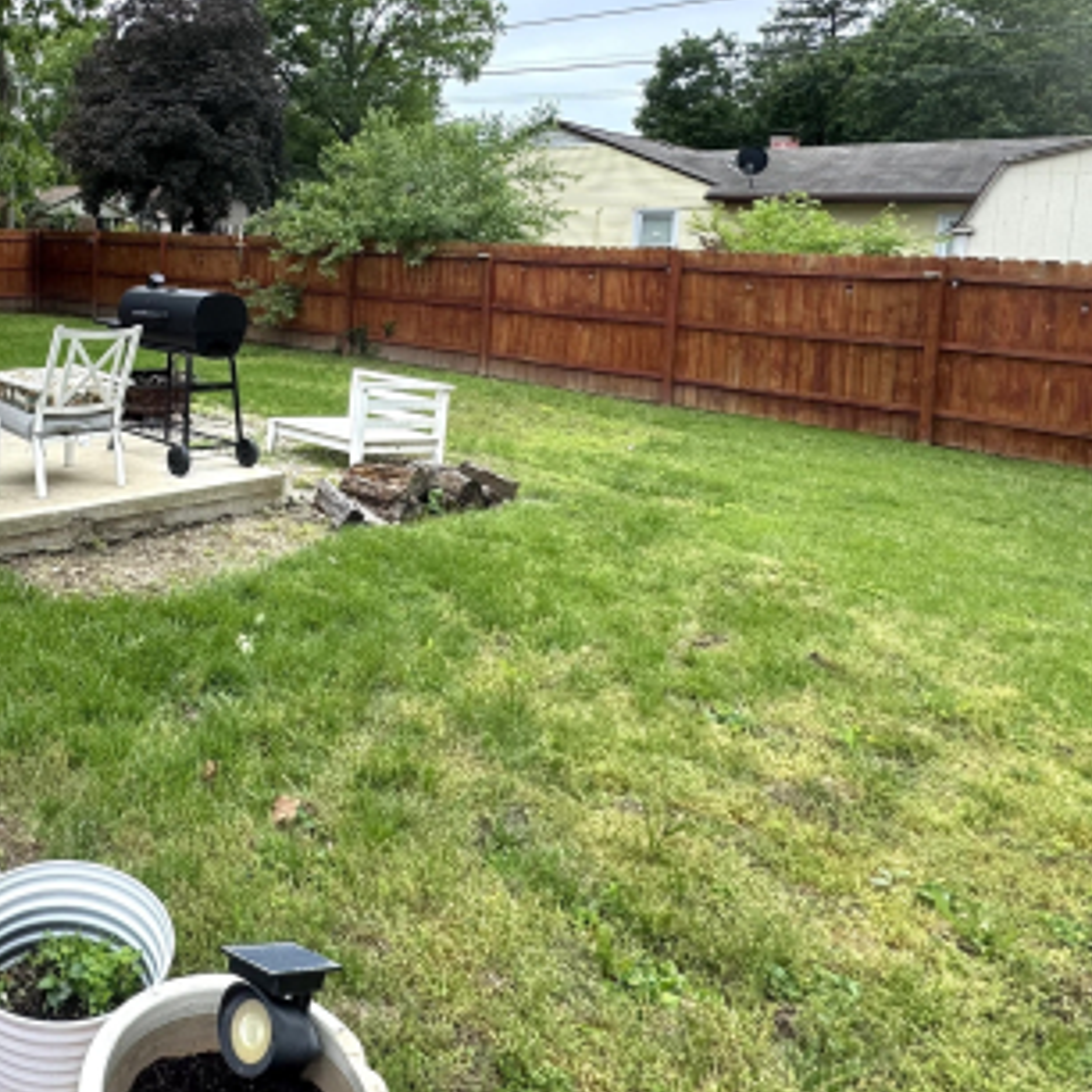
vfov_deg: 56.6
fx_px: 964
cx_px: 177
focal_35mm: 27
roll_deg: -1.8
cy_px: 296
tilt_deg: -3.4
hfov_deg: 53.9
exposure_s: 1/529
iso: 40
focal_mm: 2.22
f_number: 2.2
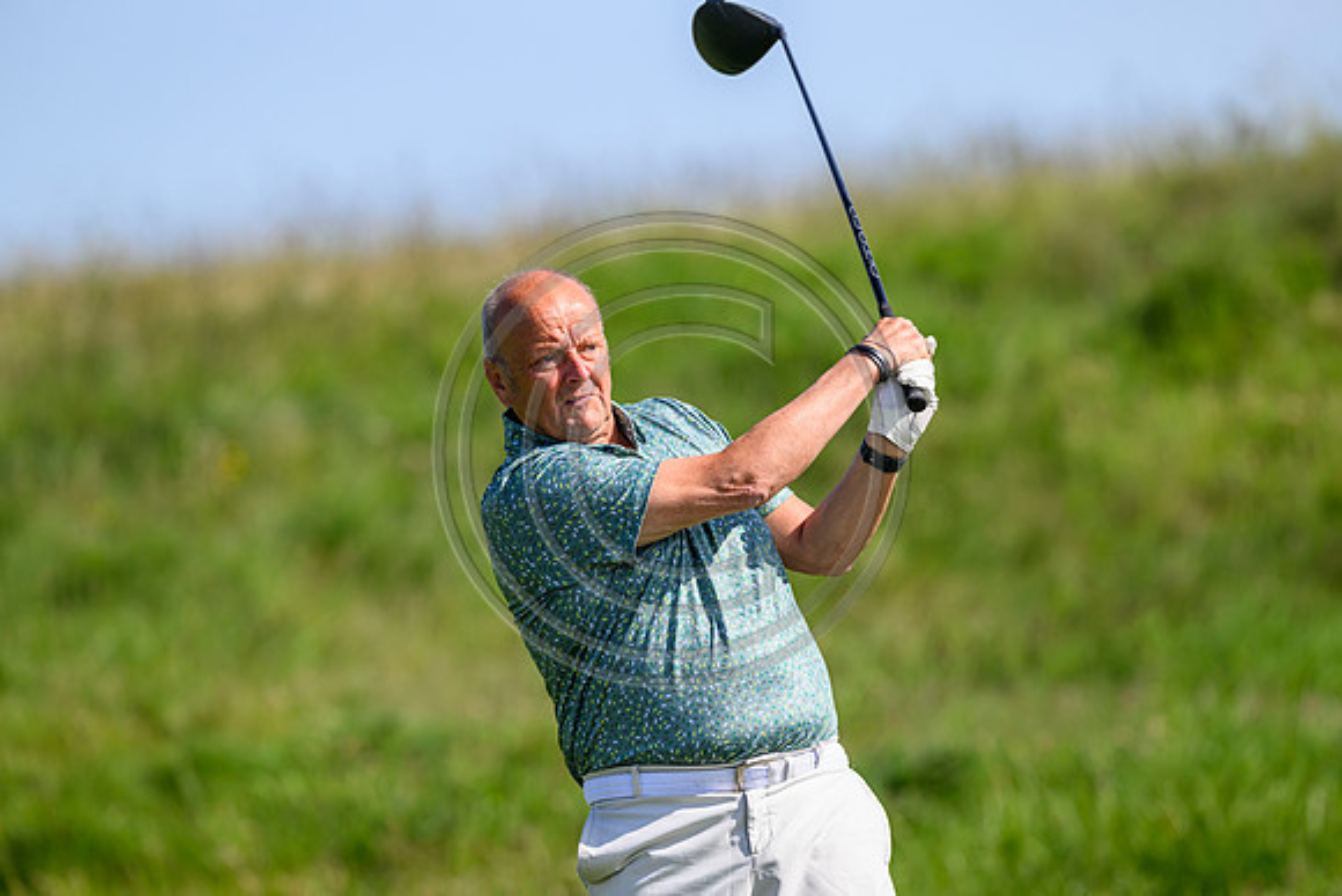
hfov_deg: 5.2
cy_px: 448
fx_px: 14914
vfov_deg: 3.4
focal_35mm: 400
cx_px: 671
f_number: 4.5
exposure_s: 1/4000
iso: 500
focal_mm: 400
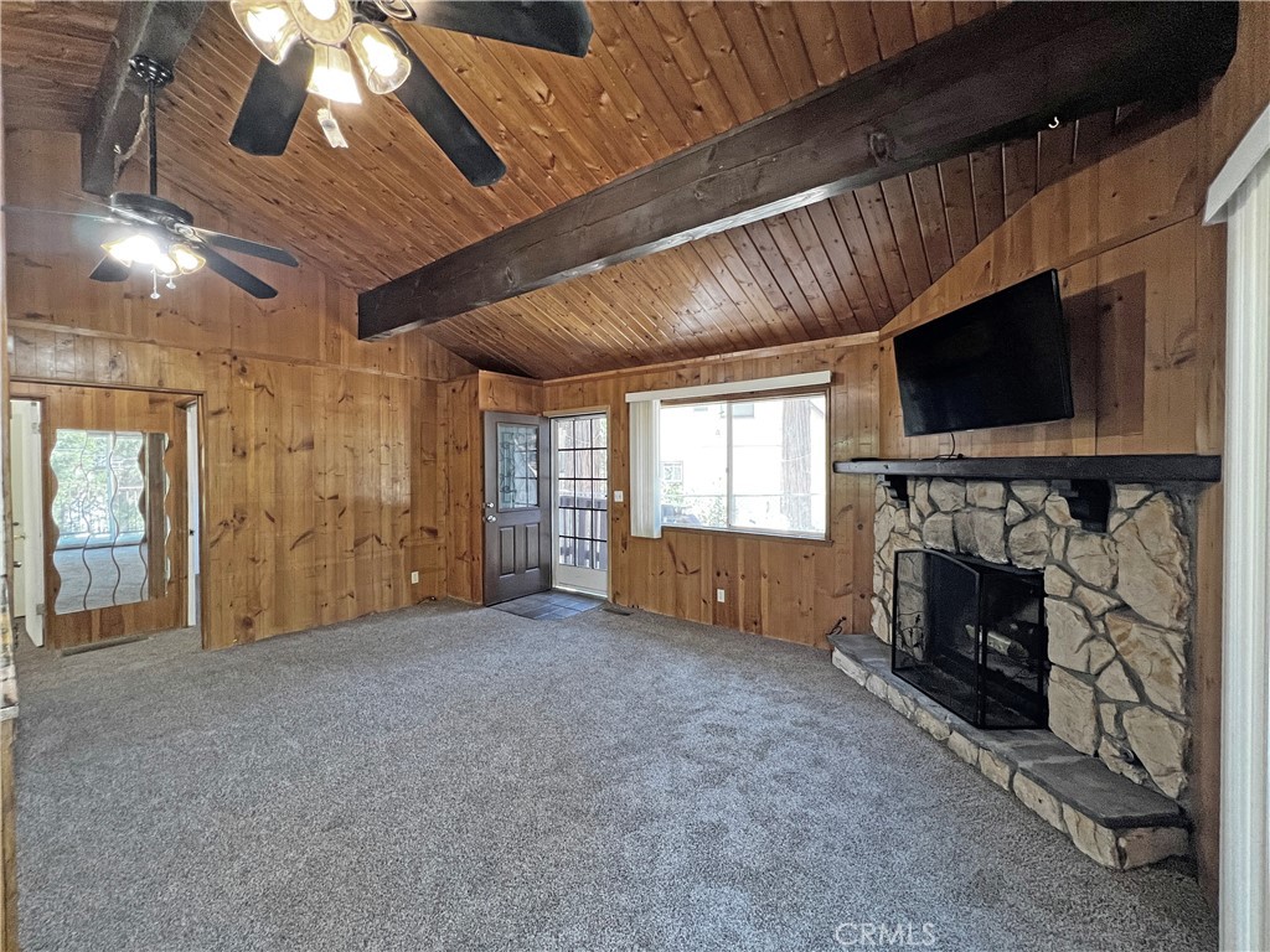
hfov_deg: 106.2
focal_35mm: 13
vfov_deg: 89.9
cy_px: 476
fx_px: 477
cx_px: 635
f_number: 1.8
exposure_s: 1/60
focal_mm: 1.57
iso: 320
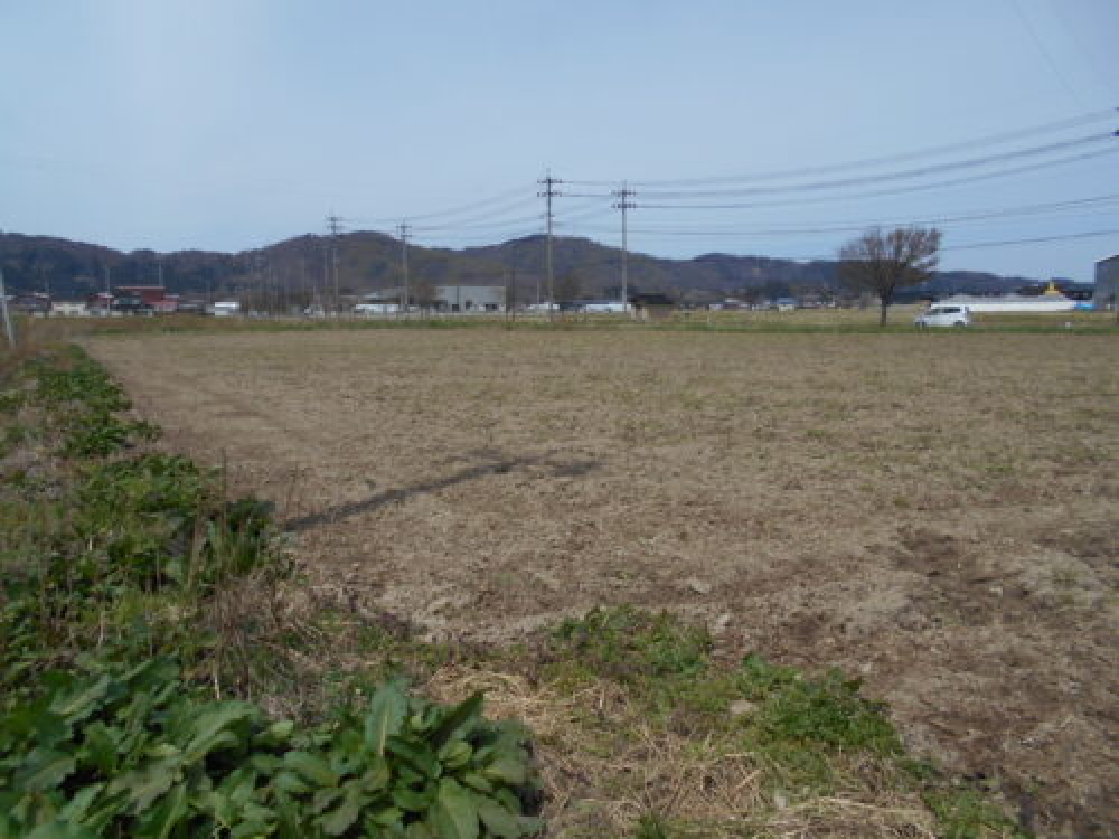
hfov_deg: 67.3
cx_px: 560
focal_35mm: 26
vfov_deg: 53.1
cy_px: 420
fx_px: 840
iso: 80
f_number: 3.2
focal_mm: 4.6
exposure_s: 1/1600
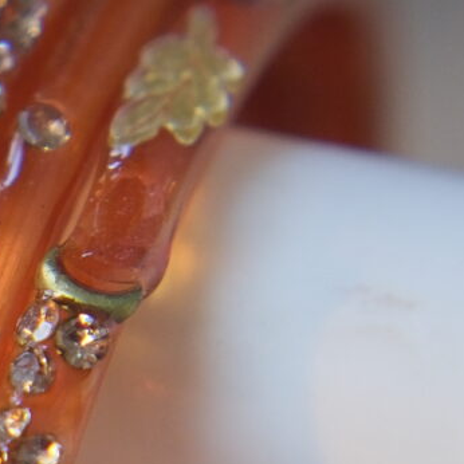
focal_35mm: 314
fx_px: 4762
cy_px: 608
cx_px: -492
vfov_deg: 5.5
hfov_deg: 5.5
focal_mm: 33
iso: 640
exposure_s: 1/125
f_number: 3.2
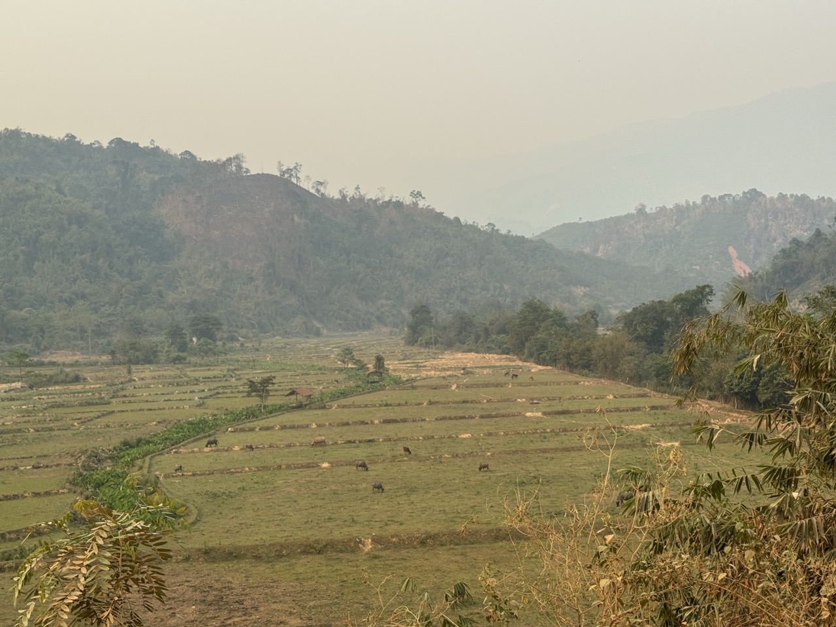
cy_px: 314
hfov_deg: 39.7
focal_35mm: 48
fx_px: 1159
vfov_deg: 30.3
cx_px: 418
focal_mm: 6.76
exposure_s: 1/2045
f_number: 1.78
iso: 64
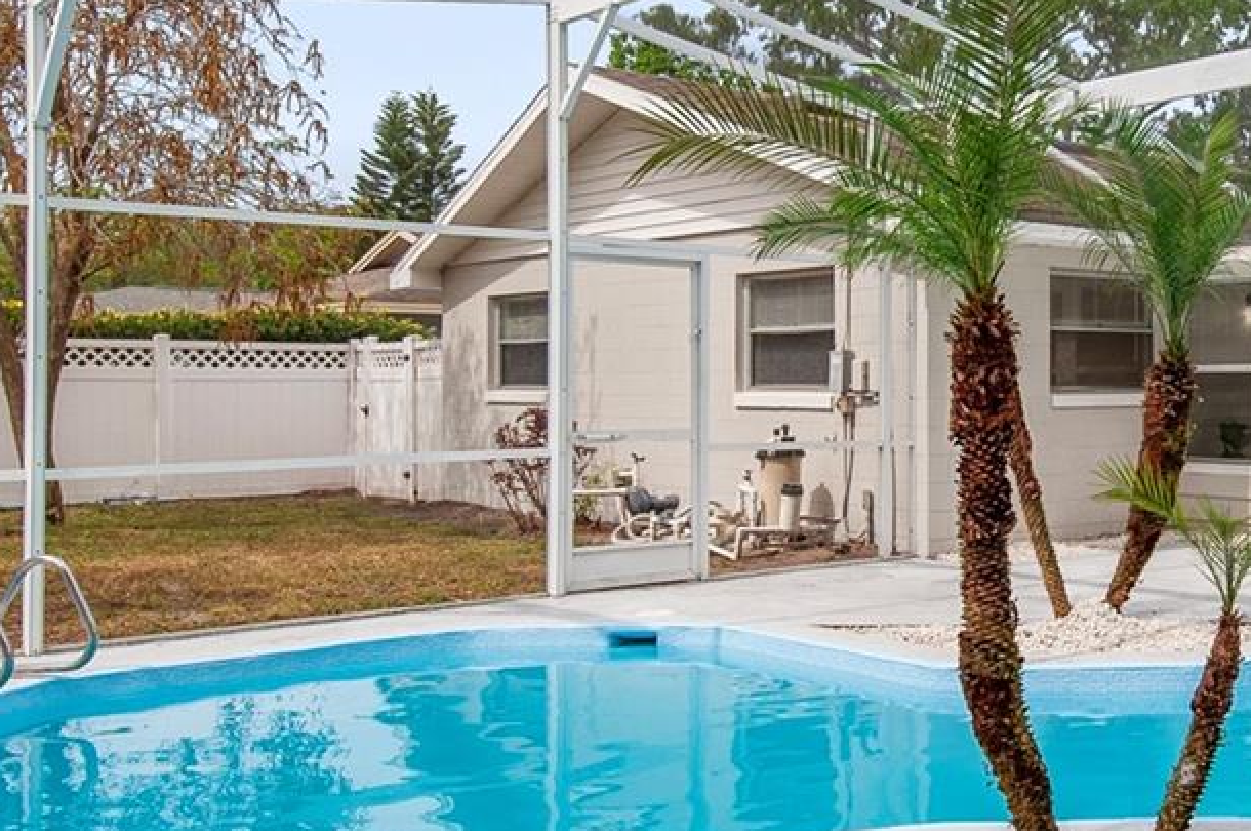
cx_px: 1079
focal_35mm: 42
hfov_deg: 43.2
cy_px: 328
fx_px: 1458
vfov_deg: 31.7
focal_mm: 16
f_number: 9
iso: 100
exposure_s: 1/100
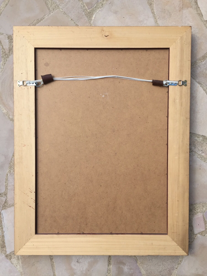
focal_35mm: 29
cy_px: 138
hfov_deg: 48.2
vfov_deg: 61.7
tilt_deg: -80.7
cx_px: 104
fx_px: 231
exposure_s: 1/942
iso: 32
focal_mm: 4.15
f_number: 2.2
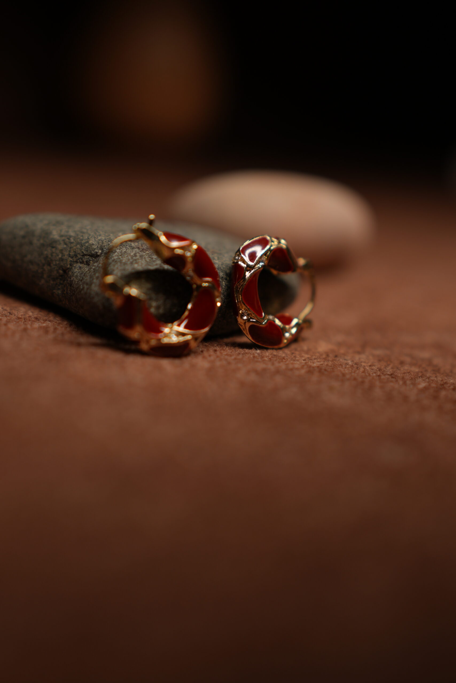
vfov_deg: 38.2
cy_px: 342
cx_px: 228
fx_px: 988
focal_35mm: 52
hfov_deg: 26.0
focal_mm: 35
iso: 160
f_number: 2.2
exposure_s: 1/100
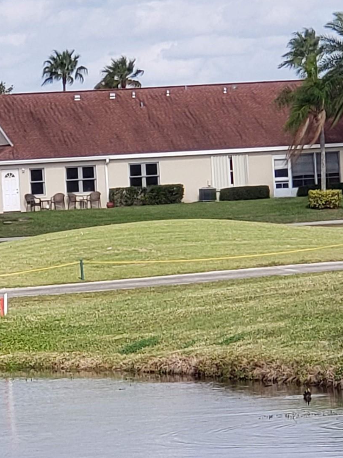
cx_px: 80
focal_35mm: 77
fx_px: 1018
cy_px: 243
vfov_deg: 25.3
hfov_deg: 19.0
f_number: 2.4
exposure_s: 1/709
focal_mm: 6
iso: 32
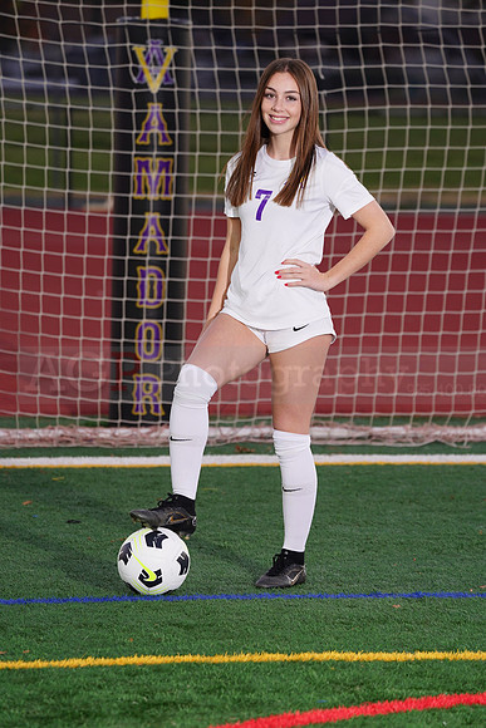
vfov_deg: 9.2
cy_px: 364
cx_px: 243
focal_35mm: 224
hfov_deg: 6.1
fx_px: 4533
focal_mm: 224
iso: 320
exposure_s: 1/40
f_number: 5.6
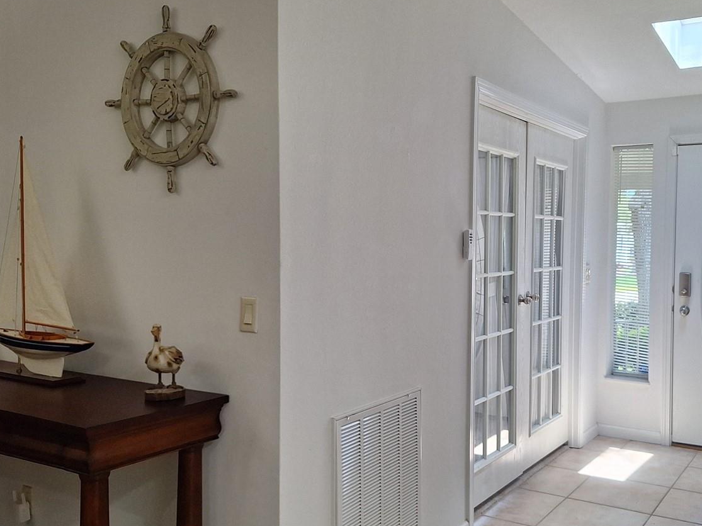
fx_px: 669
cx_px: 448
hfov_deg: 54.6
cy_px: 278
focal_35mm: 33
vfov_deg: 42.9
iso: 64
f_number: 1.8
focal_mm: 5.54
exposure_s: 1/120
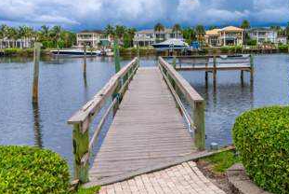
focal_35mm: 37
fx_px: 297
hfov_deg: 51.4
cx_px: 176
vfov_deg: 35.6
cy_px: 63
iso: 100
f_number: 5
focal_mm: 24
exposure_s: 1/800
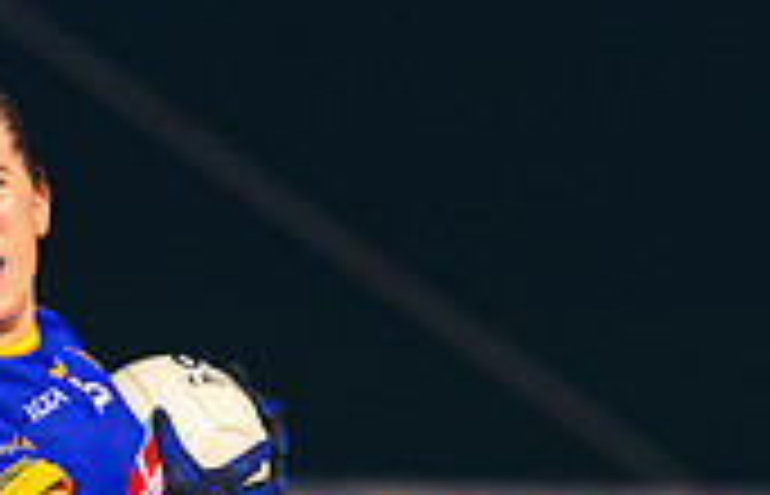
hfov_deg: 1.2
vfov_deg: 0.8
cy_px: 967
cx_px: -59
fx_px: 37684
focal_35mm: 1781
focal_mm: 400
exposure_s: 1/500
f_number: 2.8
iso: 5000
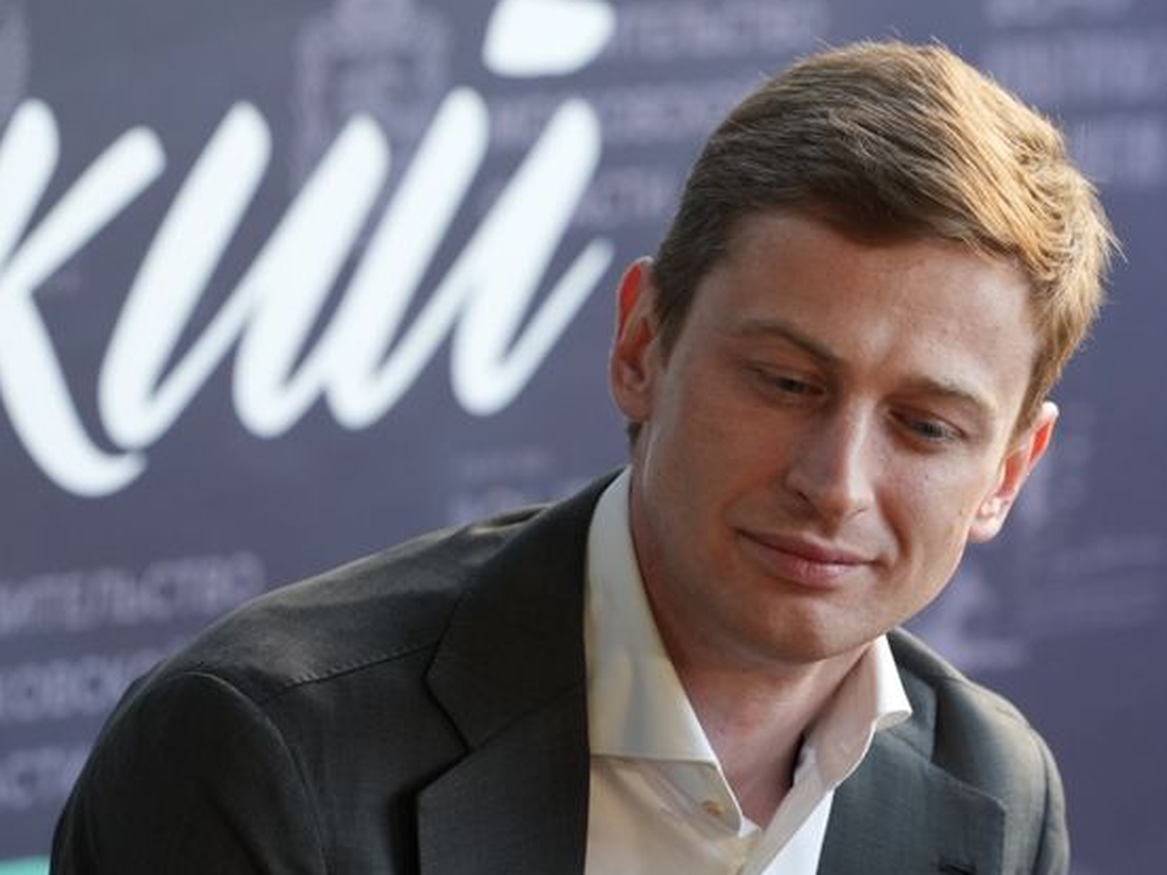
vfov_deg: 6.1
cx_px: 599
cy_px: 393
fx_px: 8192
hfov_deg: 8.1
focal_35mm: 243
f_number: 5.6
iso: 2500
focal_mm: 200
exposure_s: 1/200
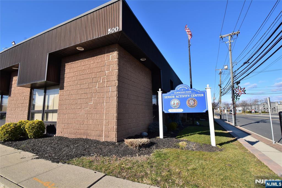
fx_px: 129
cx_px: 141
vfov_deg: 72.0
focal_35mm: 16
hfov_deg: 95.0
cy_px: 94
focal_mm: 11
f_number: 11
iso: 400
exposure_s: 1/500
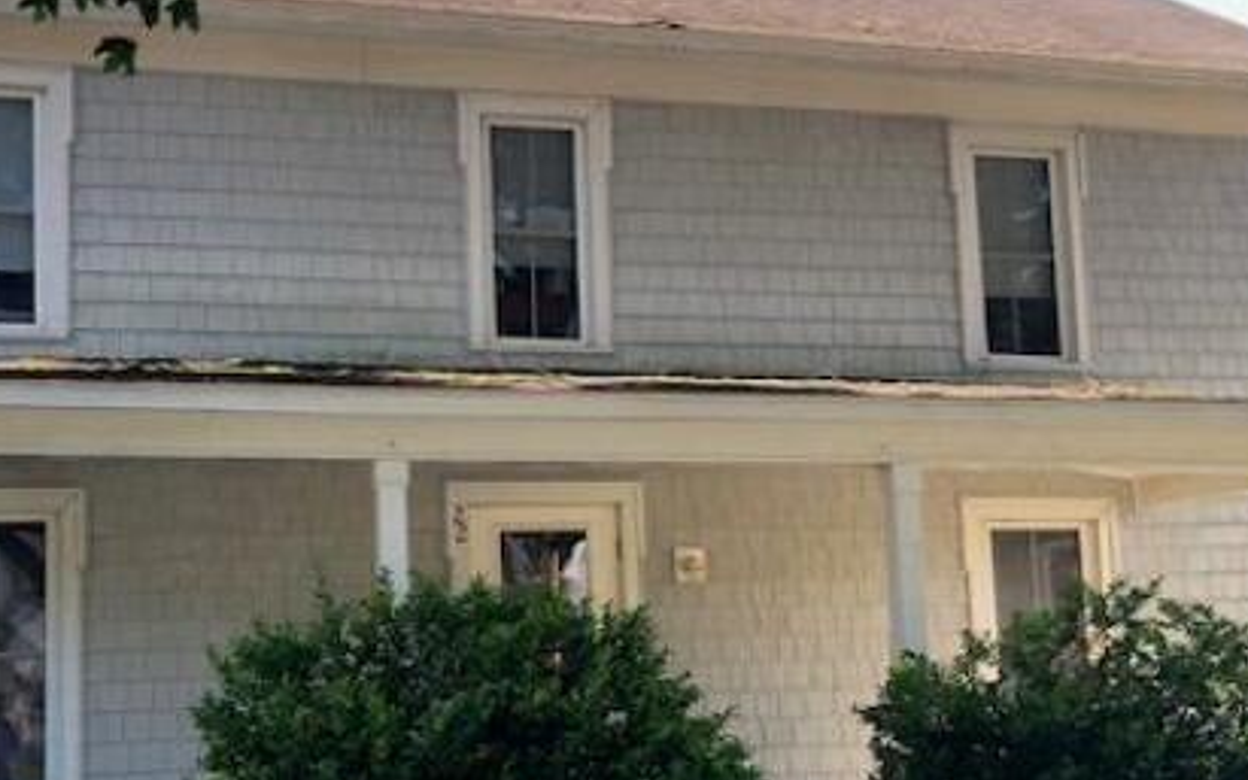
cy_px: 516
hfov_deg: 38.3
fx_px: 1769
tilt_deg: +7.4
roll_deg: +2.5
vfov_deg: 24.8
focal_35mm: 52
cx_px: 395
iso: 20
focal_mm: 4
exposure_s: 1/197
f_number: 1.8
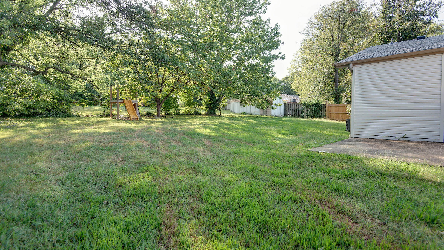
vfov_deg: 60.9
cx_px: 220
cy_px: 115
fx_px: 212
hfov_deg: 92.7
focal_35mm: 18
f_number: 6.7
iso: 100
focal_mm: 17
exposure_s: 1/30
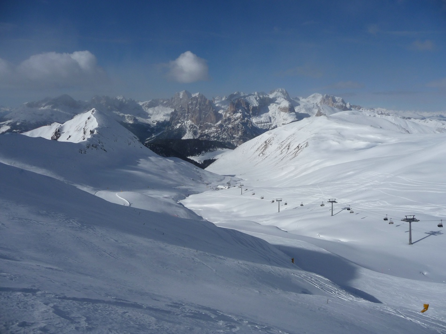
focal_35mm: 28
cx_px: 223
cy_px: 167
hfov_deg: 63.5
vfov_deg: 49.7
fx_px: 361
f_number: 8
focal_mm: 4.7
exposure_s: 1/1000
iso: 100
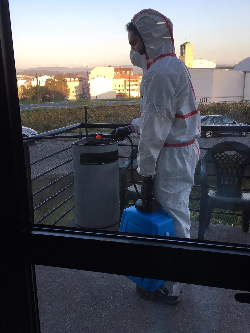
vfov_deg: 54.0
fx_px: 327
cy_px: 172
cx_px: 114
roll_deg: +1.8
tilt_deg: -15.4
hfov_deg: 41.7
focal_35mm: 34
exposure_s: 1/214
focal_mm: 4.15
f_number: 2.2
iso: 25
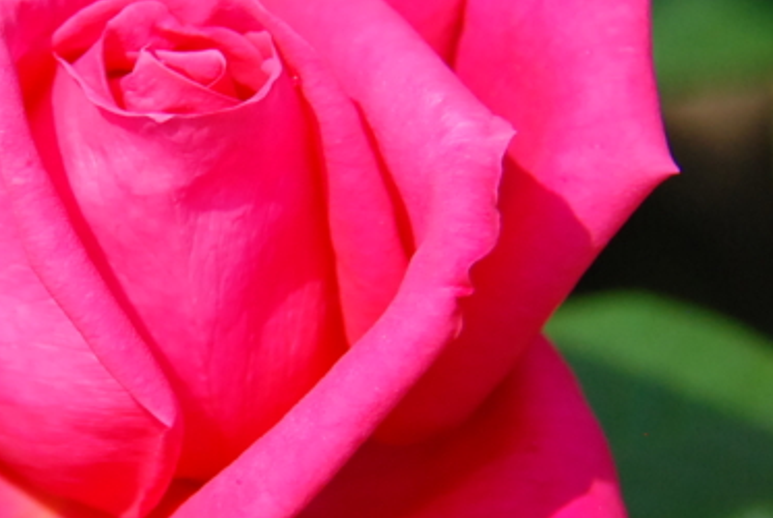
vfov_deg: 2.8
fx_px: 10712
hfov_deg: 4.1
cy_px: 261
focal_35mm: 498
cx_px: 110
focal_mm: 155
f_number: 6.3
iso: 800
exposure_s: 1/2500
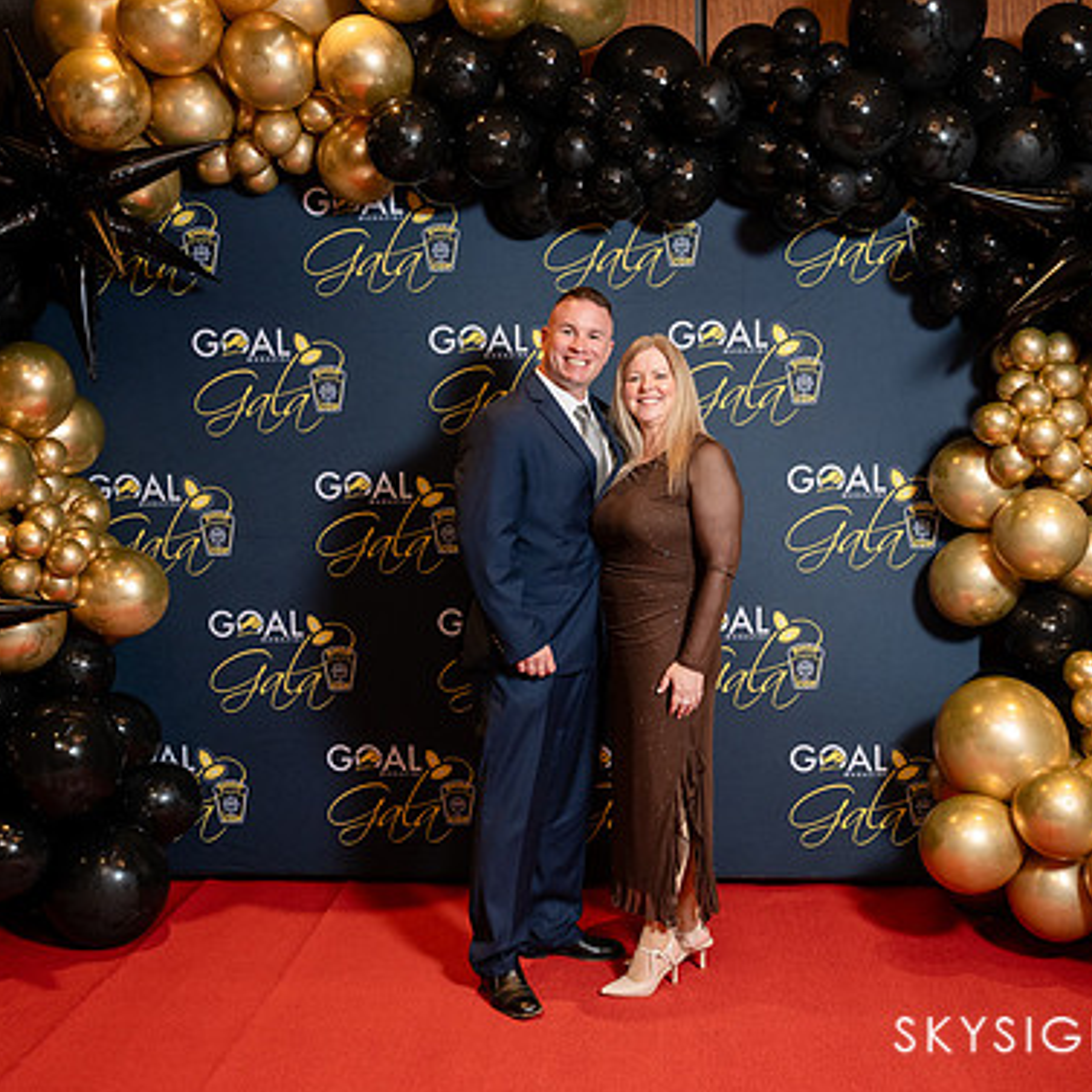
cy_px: 546
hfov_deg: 43.9
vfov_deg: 43.9
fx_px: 1356
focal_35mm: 38
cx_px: 562
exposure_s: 1/200
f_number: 4.5
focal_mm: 28
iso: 1600
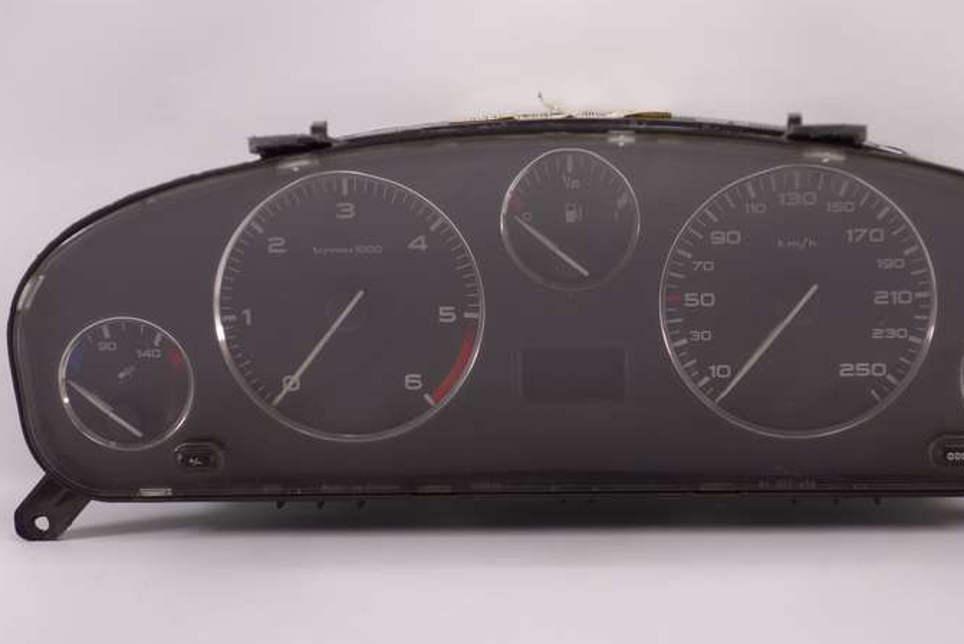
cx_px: 580
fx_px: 2063
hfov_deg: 26.3
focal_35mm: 77
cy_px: 318
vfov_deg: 17.7
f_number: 3.5
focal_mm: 23.27
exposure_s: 1/80
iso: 200
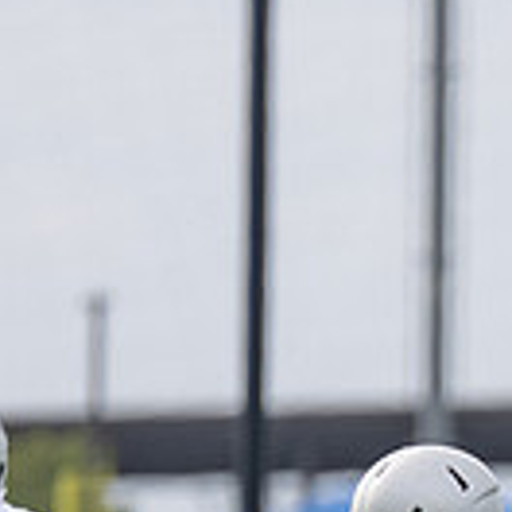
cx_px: 1105
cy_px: 882
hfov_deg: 1.4
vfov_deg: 1.4
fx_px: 20599
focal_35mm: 1231
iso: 100
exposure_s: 1/1250
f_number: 2.8
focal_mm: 200
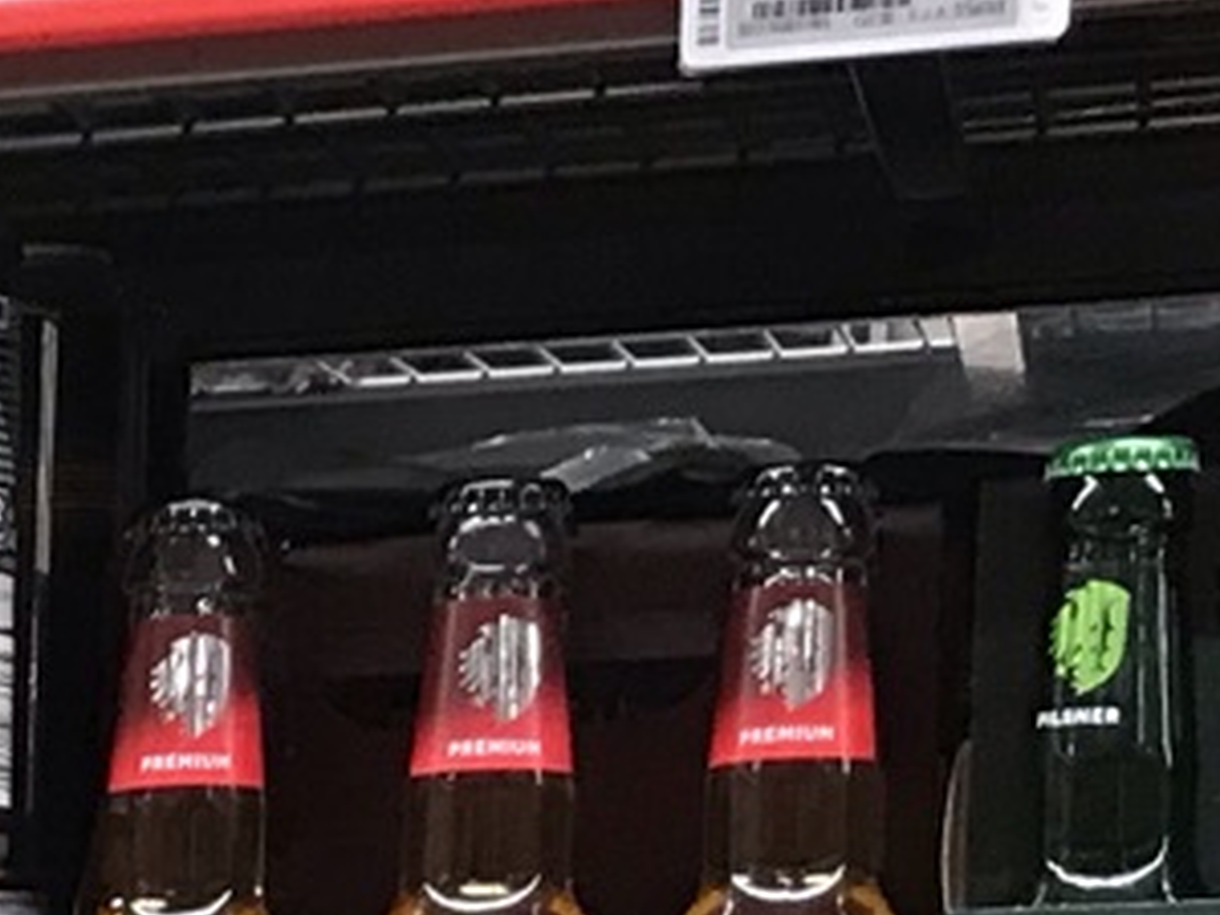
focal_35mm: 191
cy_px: 2444
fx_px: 6732
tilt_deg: -10.4
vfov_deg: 7.2
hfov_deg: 9.4
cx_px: -1606
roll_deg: +2.4
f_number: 1.8
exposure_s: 1/33
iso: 25
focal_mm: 3.99
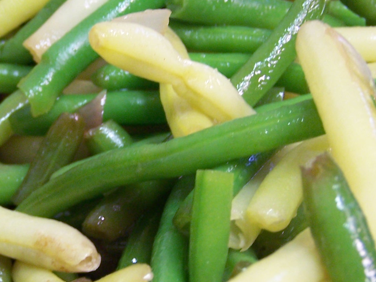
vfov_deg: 12.4
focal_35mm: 119
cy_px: 186
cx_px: 102
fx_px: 1293
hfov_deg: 16.5
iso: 140
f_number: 3
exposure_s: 1/8
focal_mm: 8.5
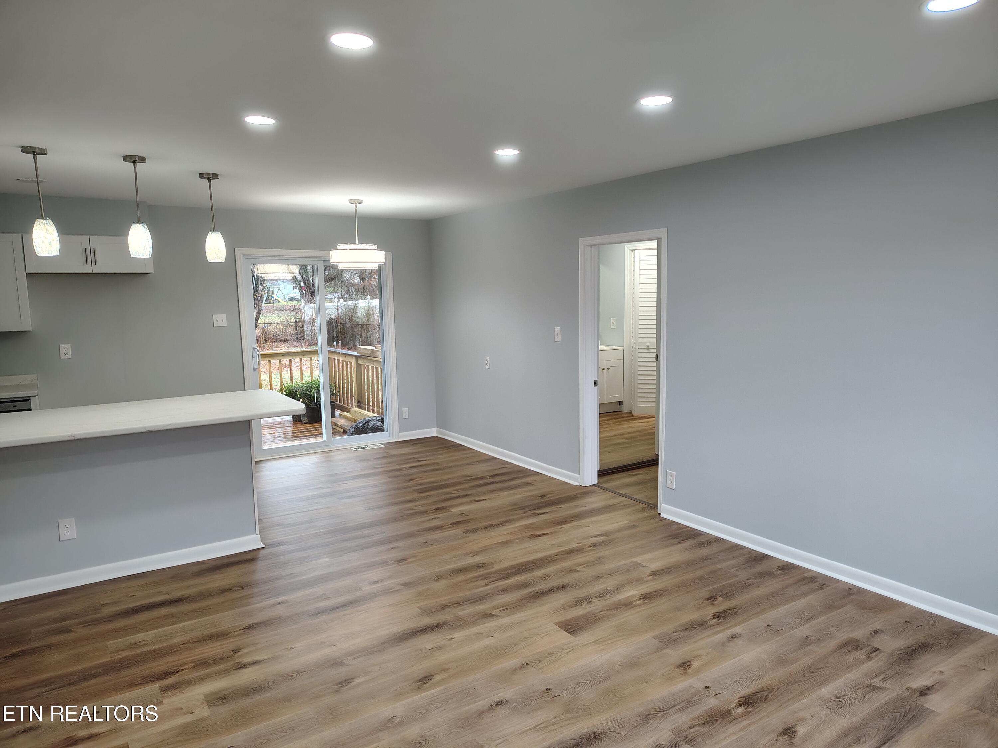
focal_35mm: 24
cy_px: 374
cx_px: 499
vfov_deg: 56.8
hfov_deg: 71.6
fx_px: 692
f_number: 1.8
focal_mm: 5.56
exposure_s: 1/124
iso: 895
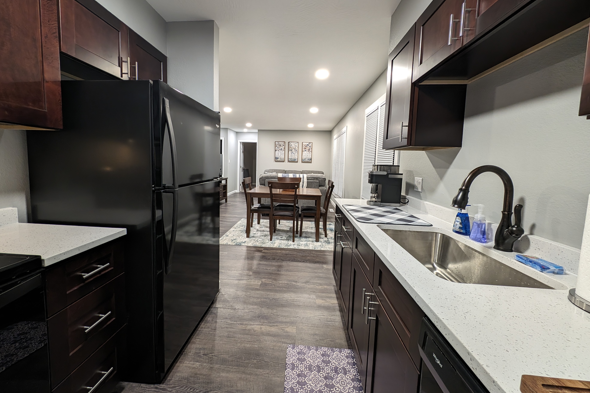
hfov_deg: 108.3
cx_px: 285
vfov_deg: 85.2
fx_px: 213
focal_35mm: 13
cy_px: 179
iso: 156
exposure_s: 1/24
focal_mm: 2.23
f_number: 1.95
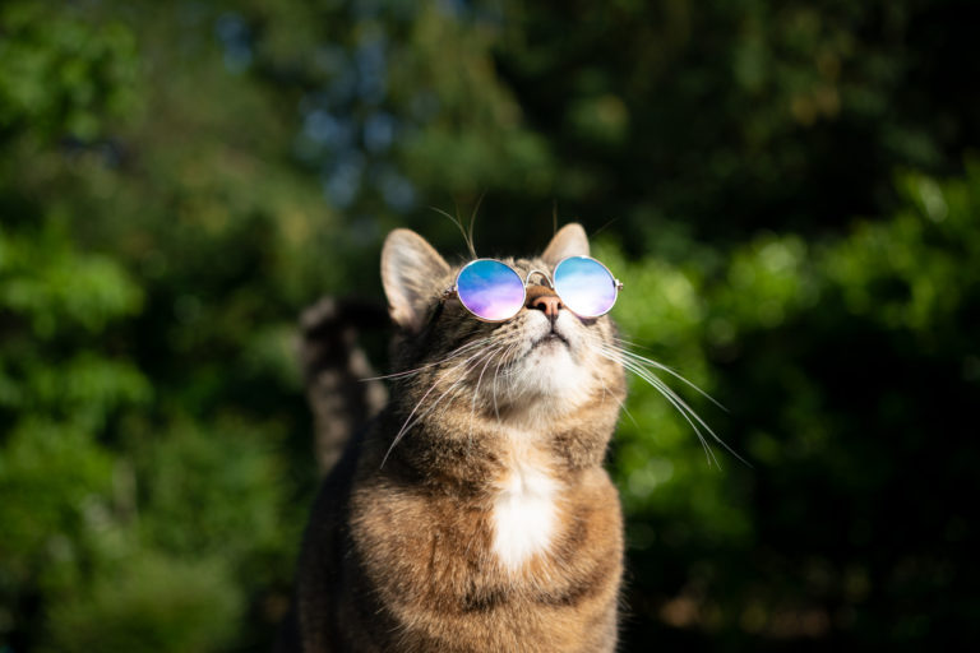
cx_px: 490
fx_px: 953
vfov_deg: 37.9
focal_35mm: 35
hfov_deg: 54.4
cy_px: 326
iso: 100
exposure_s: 1/1250
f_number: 2.8
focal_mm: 35
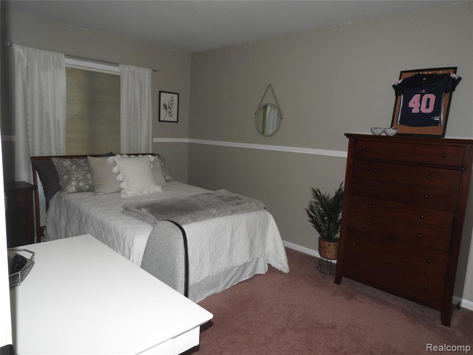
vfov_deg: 56.8
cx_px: 236
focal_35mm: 24
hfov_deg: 71.6
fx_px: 328
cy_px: 178
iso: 200
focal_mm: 4.3
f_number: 3.3
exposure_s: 1/640
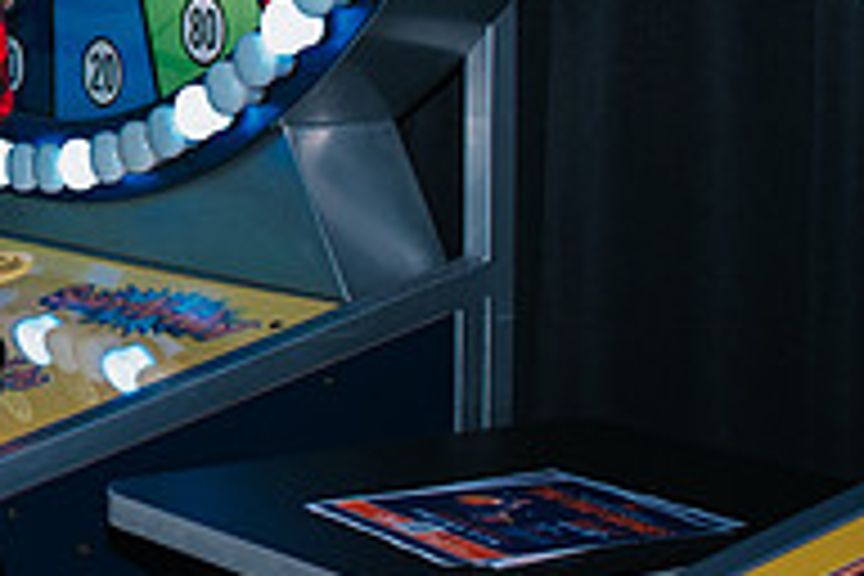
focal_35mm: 111
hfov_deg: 16.7
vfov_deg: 12.3
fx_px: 2664
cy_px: 73
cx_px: -430
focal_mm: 35
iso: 1000
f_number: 3.2
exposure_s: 1/160
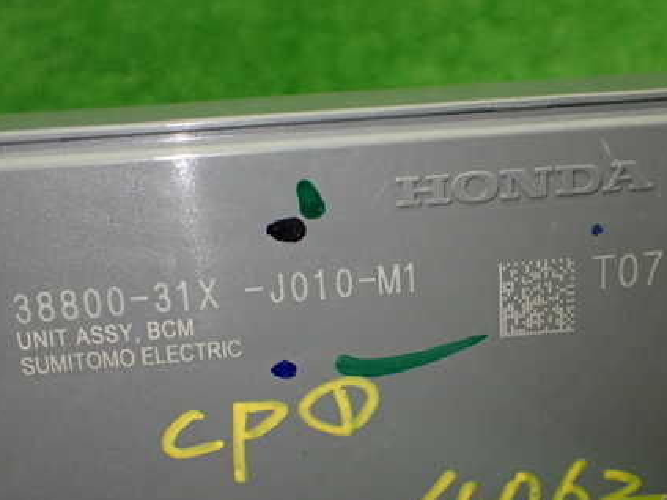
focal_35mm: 51
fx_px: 983
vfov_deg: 28.5
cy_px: 311
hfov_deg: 37.5
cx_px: 365
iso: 500
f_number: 2.5
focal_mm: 6.37
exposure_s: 1/160
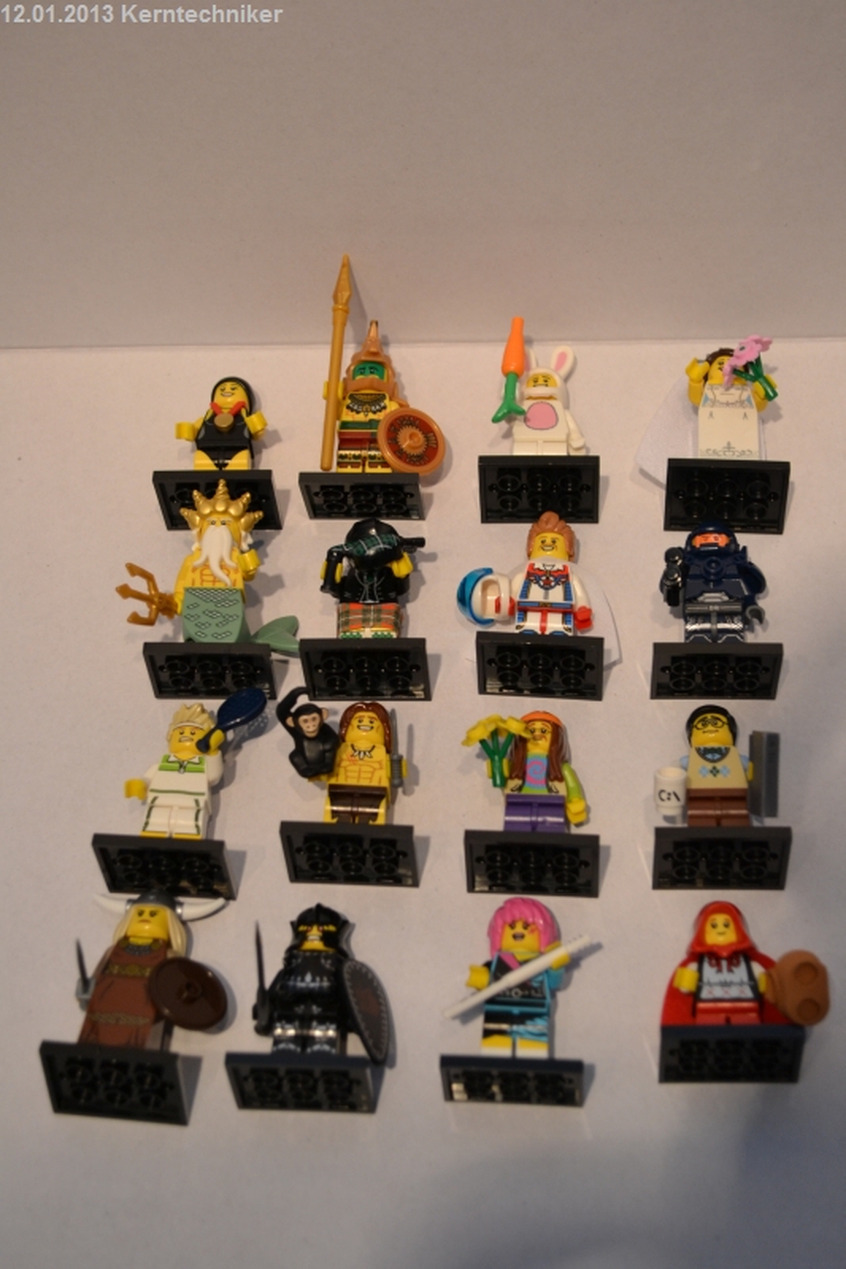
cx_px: 423
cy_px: 634
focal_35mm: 54
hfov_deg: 25.0
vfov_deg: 36.9
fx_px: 1904
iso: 720
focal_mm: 36
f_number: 5
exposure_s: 1/60
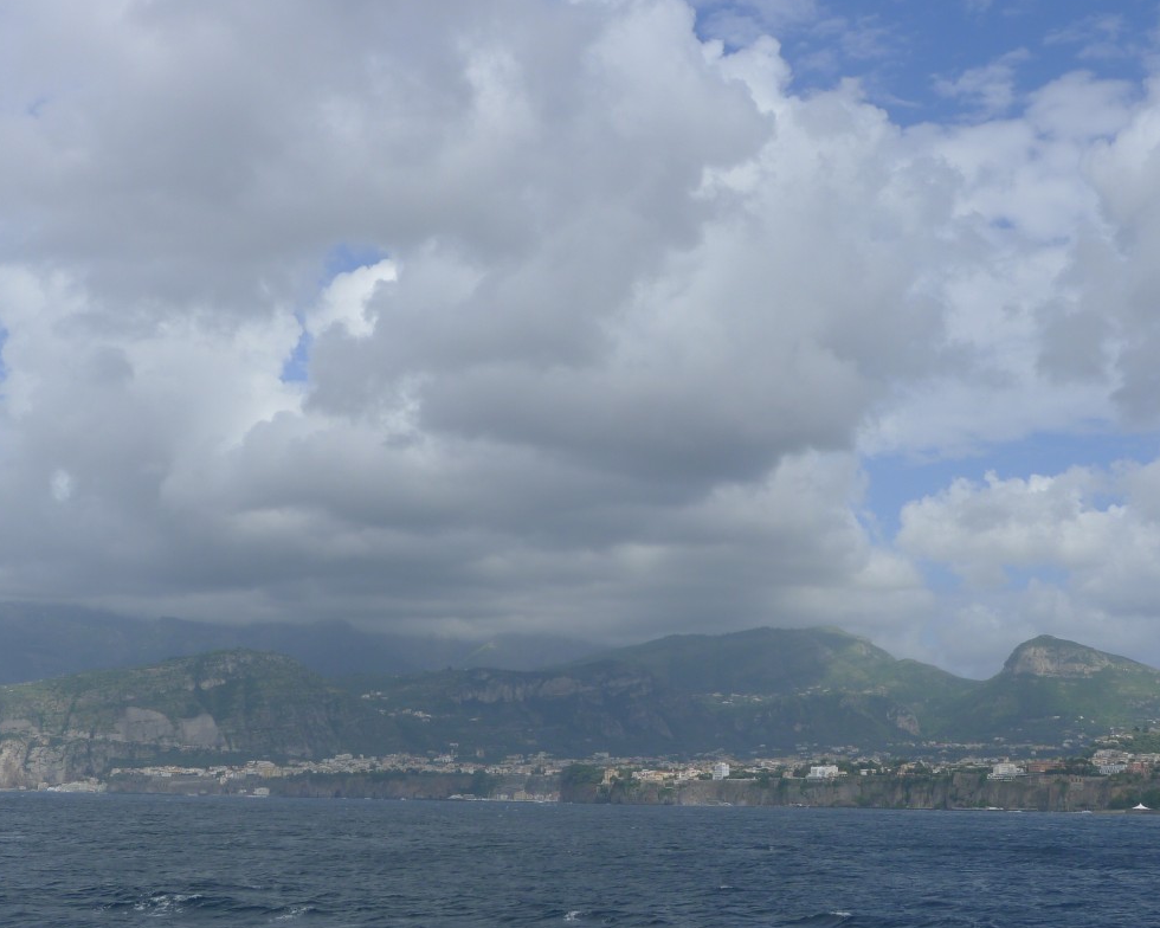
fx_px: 1854
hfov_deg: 34.7
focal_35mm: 54
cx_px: 658
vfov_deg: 28.1
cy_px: 470
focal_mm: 10
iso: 80
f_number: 4.5
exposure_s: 1/1000
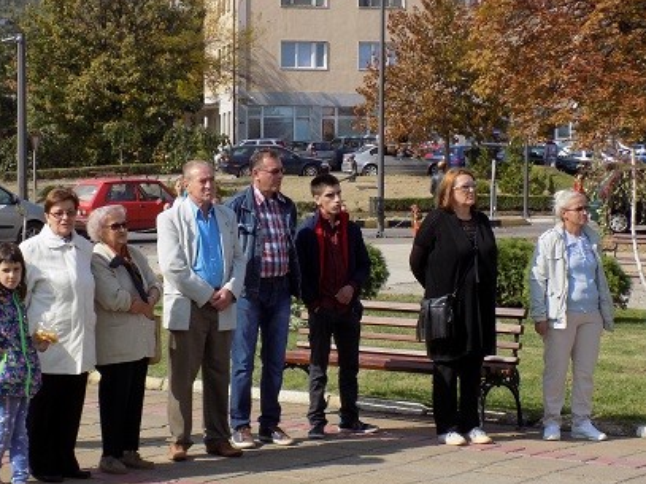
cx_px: 257
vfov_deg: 17.0
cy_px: 270
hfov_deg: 22.5
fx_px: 1623
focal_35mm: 87
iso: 80
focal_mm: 10.5
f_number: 4
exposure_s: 1/640
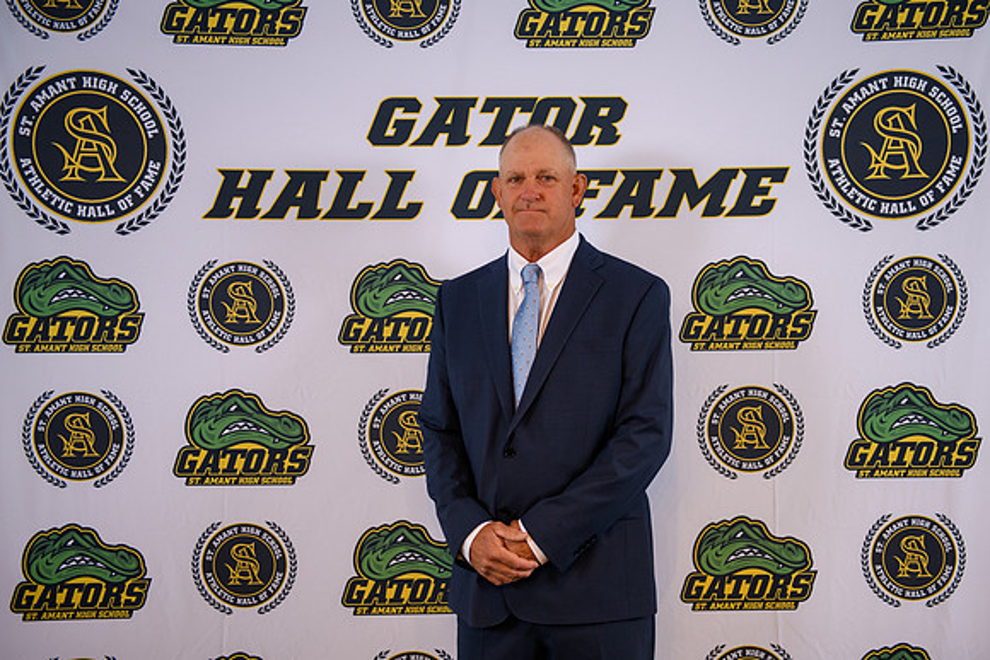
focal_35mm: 53
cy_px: 330
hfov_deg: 37.4
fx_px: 1461
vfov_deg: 25.5
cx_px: 540
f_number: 2.8
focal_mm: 48
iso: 320
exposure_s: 1/250
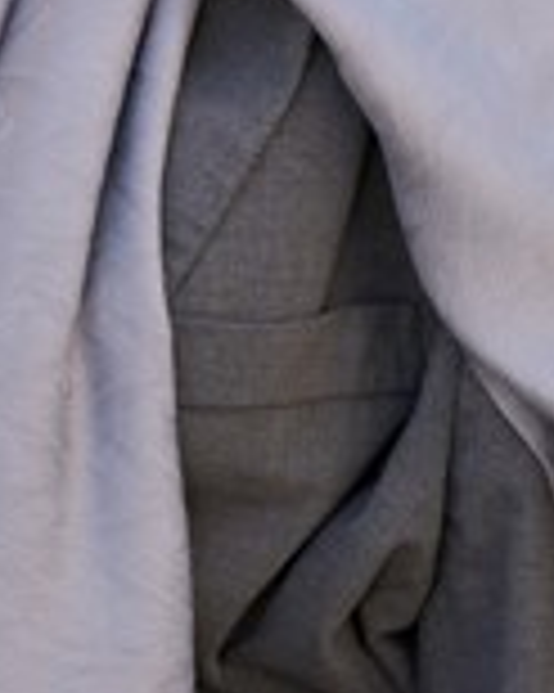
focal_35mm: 402
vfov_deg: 4.8
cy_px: -207
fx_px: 8247
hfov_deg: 3.8
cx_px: 27
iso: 200
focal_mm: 142
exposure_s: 1/250
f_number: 4.5
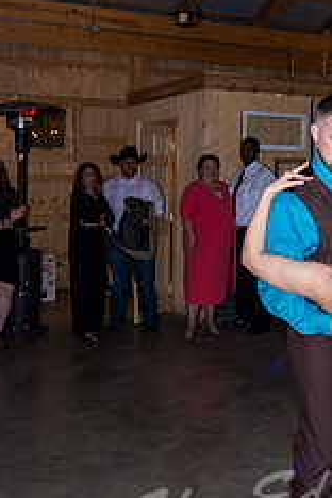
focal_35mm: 52
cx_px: 283
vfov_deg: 37.6
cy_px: 147
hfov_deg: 25.4
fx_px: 719
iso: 1600
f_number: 2.8
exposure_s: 1/200
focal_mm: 18
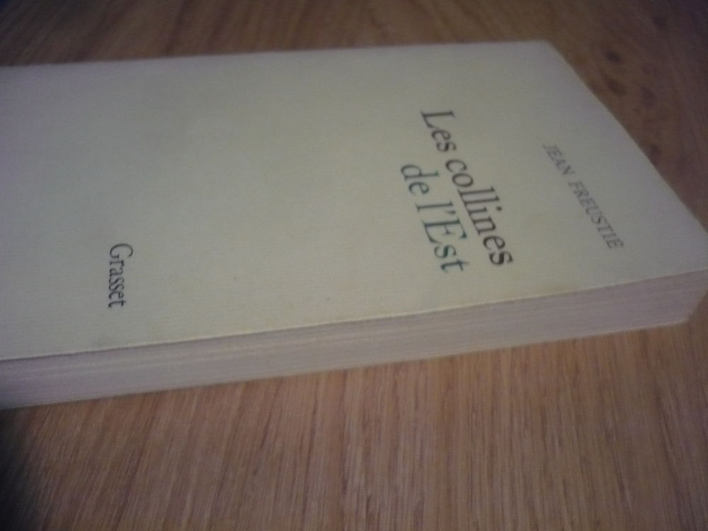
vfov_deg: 40.7
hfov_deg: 52.6
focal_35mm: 35
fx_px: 716
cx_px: 354
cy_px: 266
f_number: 2.8
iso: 400
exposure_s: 1/25
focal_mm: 5.8
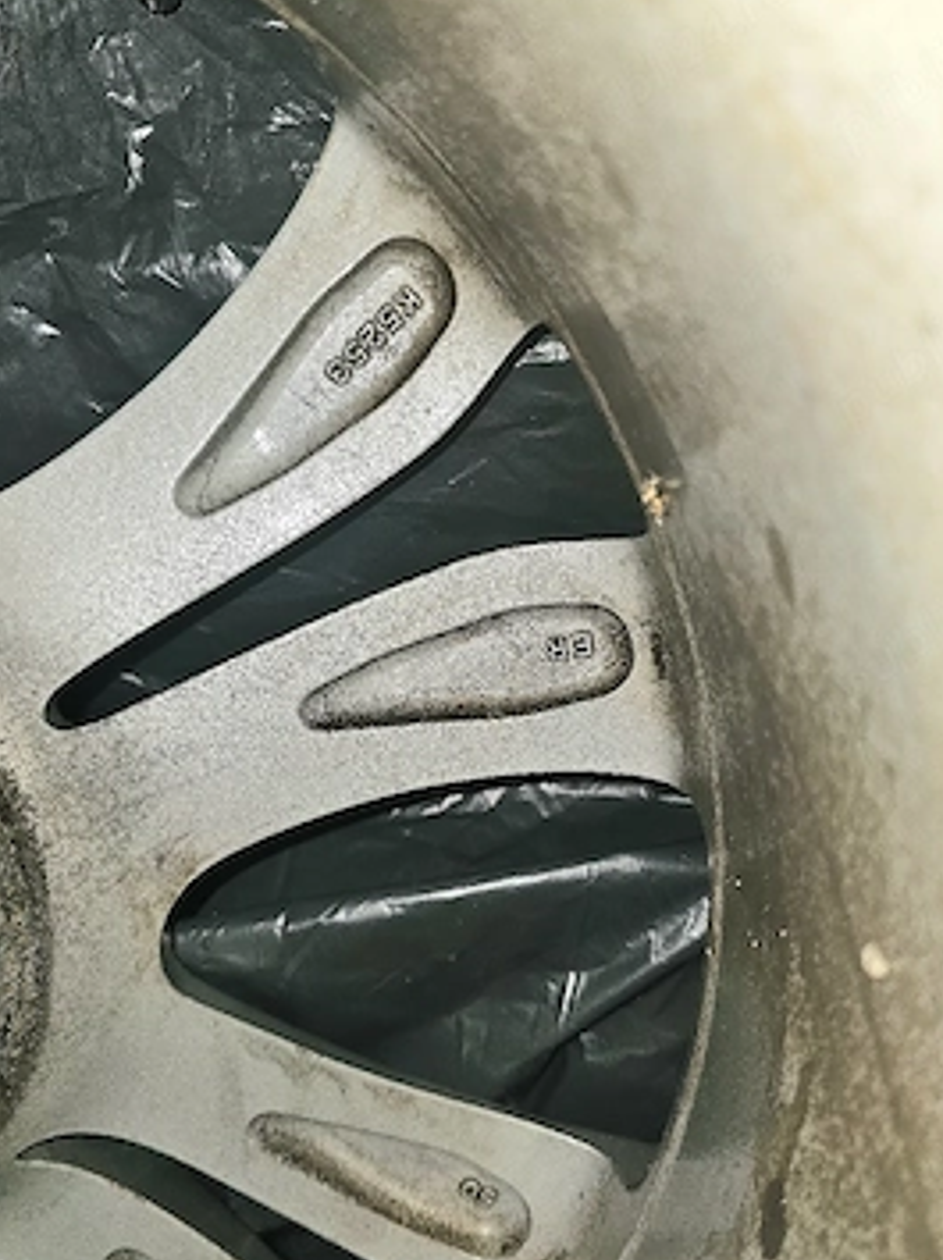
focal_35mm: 26
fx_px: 946
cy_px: 658
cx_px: 470
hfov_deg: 53.0
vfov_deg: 67.3
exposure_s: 1/44.4
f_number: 1.7
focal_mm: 6.3
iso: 80
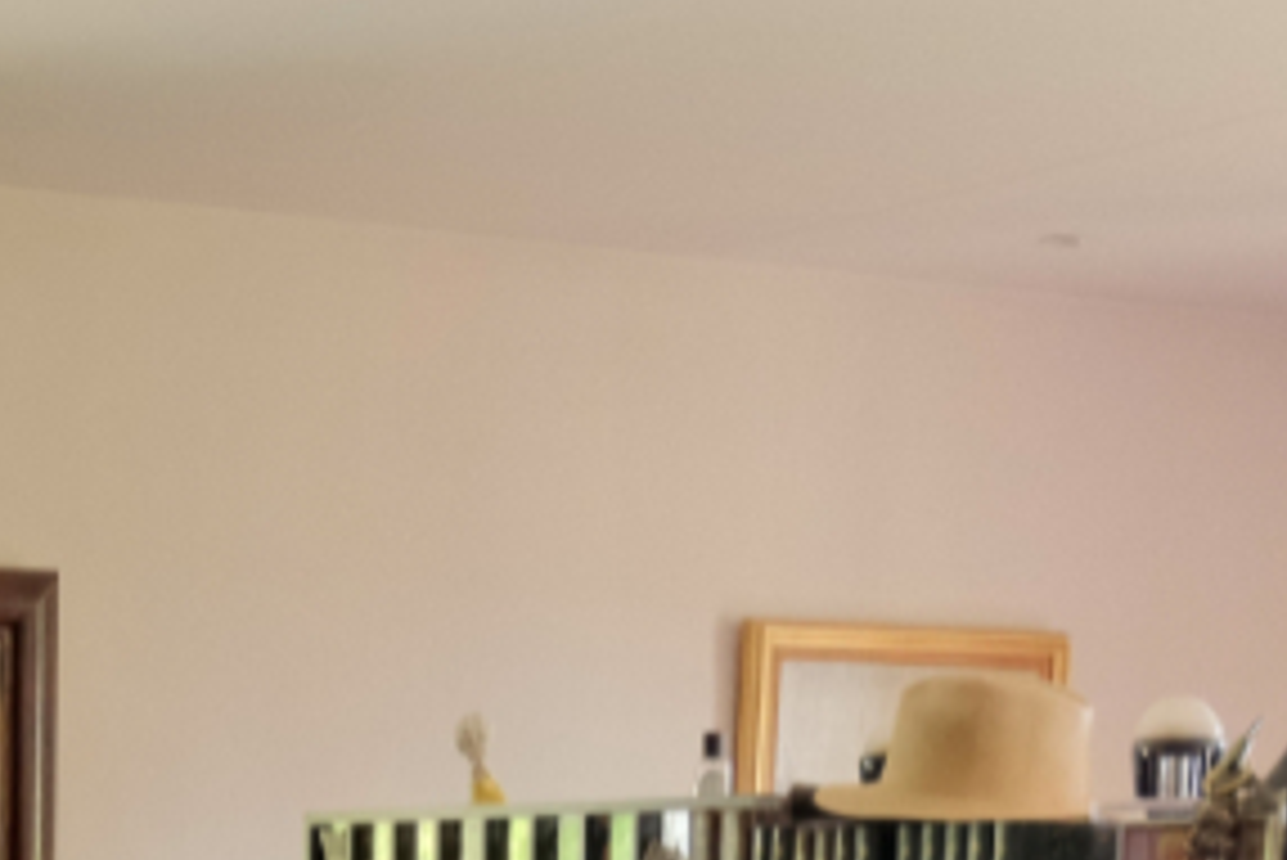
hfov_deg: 20.2
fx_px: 3398
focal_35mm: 95
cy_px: 1243
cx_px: -220
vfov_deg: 13.7
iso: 5000
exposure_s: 1/100
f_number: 2.8
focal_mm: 11
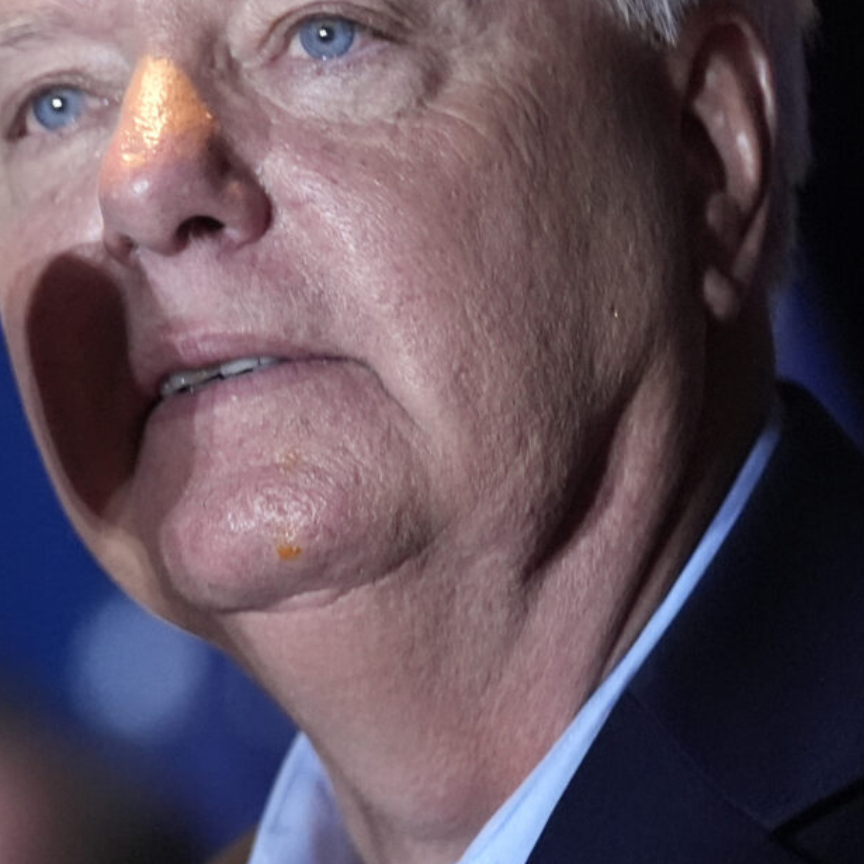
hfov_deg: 3.6
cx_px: -556
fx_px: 13583
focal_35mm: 481
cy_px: 563
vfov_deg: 3.6
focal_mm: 136
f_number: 2.8
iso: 4000
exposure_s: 1/500
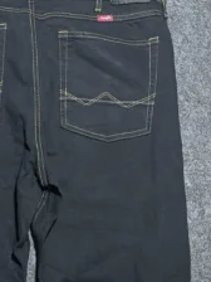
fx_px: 504
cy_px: 271
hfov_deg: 23.1
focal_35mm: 62
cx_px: 28
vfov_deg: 29.5
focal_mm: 4.2
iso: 160
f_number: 1.6
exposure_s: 1/50
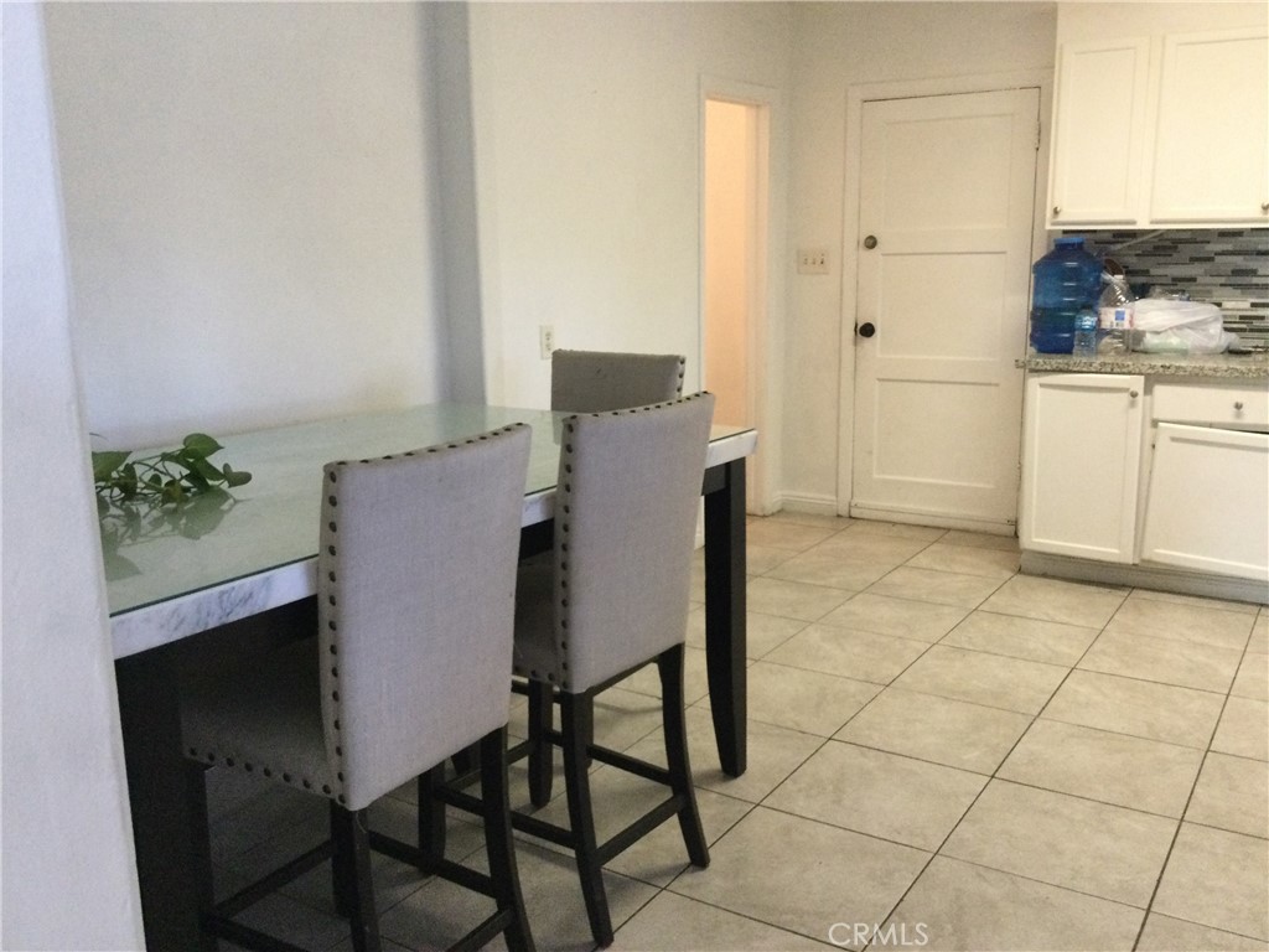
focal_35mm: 31
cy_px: 476
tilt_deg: -12.5
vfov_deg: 45.4
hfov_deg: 58.4
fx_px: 1136
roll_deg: -1.8
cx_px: 634
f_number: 2.4
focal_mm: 3.3
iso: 200
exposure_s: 1/30
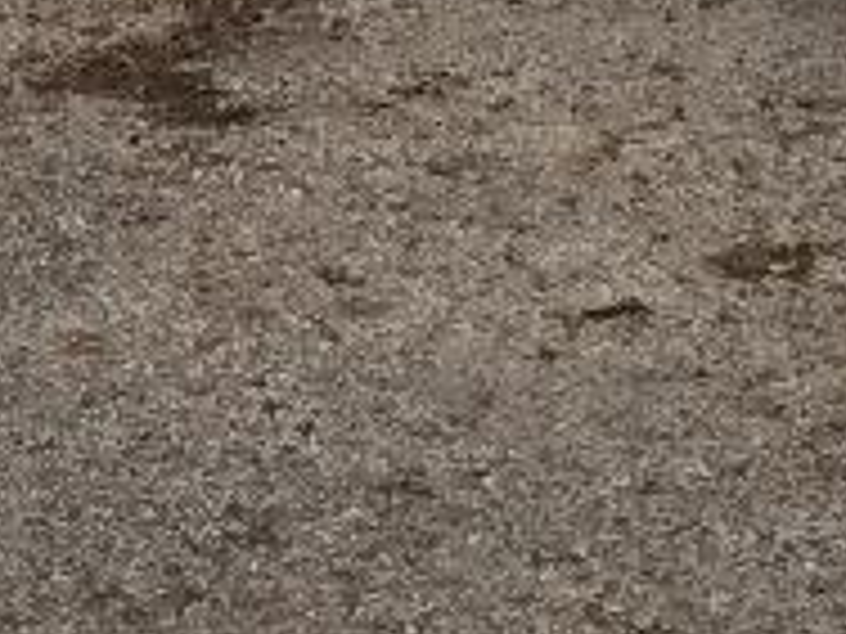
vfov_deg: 5.9
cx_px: -752
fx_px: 5426
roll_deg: -4.5
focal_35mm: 222
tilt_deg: +1.5
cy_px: -1740
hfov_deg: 8.5
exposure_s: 1/120
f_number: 2.2
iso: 40
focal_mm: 4.15
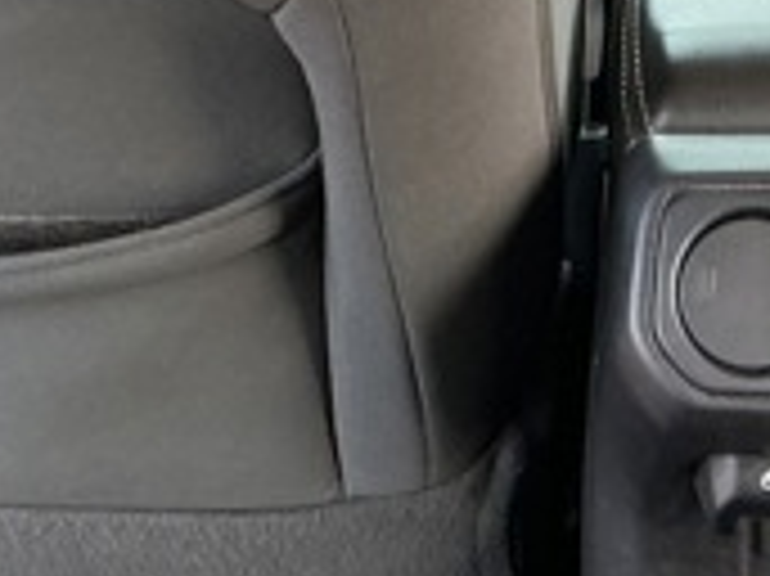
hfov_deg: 18.9
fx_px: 2267
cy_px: -351
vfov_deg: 13.4
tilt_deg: -21.6
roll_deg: -1.0
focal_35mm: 102
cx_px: 720
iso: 50
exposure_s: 1/60
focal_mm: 3
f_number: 1.8
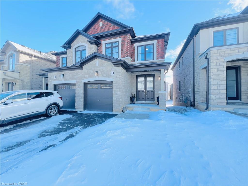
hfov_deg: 106.2
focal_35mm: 13
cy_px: 93
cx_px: 124
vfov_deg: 89.9
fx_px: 93
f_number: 1.8
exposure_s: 1/481
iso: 32
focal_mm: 1.57
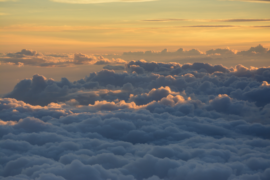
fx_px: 1147
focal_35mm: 153
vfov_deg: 9.0
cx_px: 135
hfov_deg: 13.4
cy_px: 90
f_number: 7.1
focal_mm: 102
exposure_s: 1/200
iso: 200
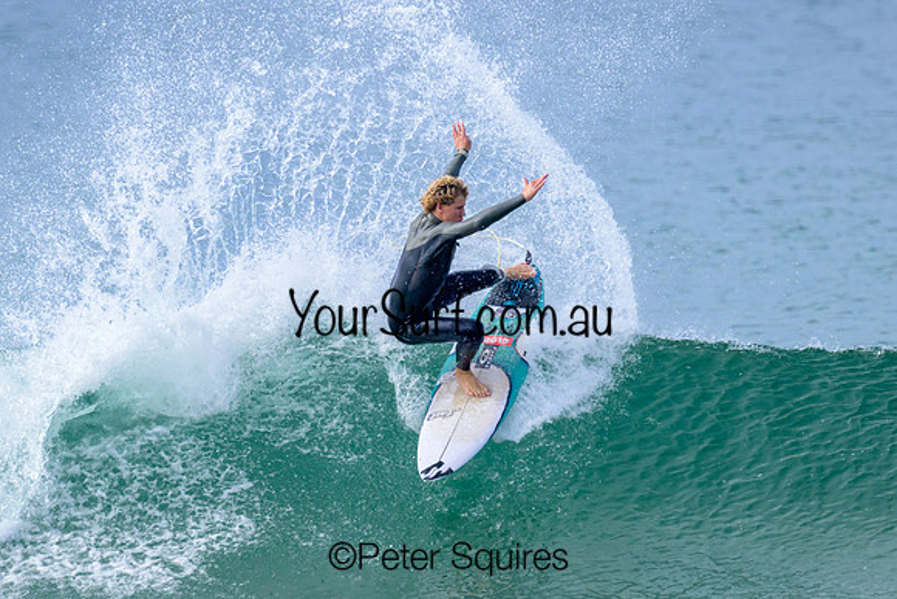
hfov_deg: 2.0
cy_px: 313
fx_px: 25203
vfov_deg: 1.4
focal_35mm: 1011
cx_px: 448
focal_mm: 800
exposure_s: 1/2000
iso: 1250
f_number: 11
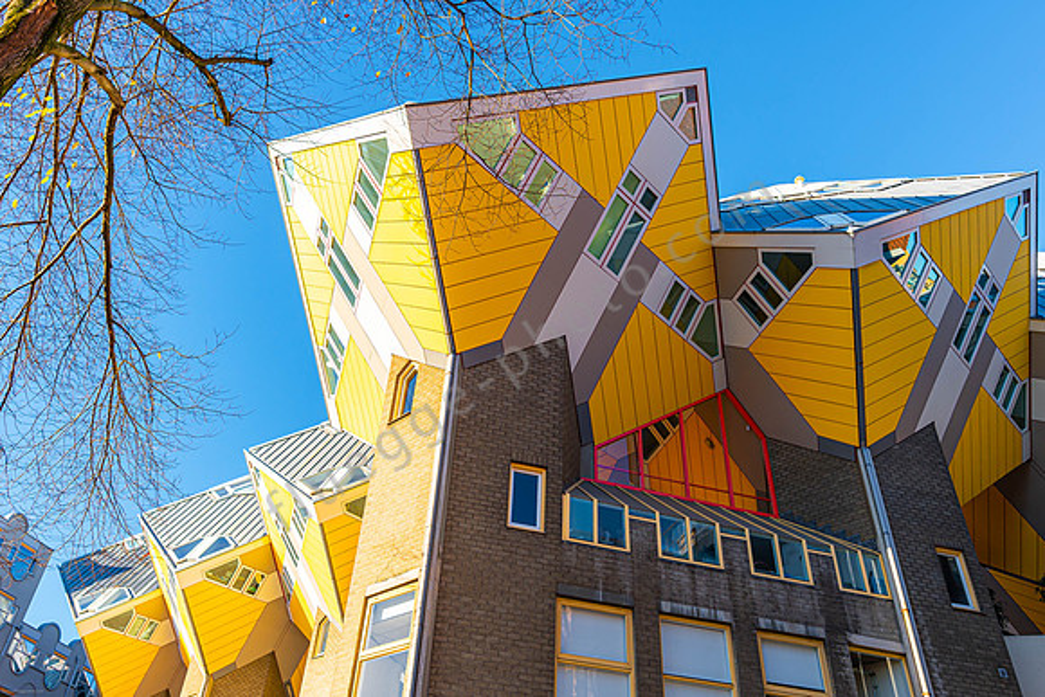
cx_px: 522
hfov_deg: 67.4
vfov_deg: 48.0
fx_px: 784
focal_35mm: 27
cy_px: 348
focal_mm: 18
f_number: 4
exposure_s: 1/320
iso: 100
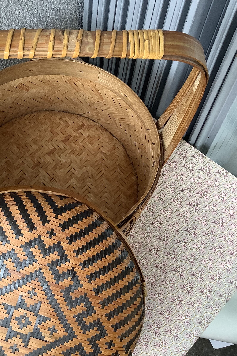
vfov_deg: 44.5
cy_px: 176
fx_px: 434
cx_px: 60
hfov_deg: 30.0
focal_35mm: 44
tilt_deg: -62.0
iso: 80
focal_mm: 3.3
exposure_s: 1/60
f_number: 2.4
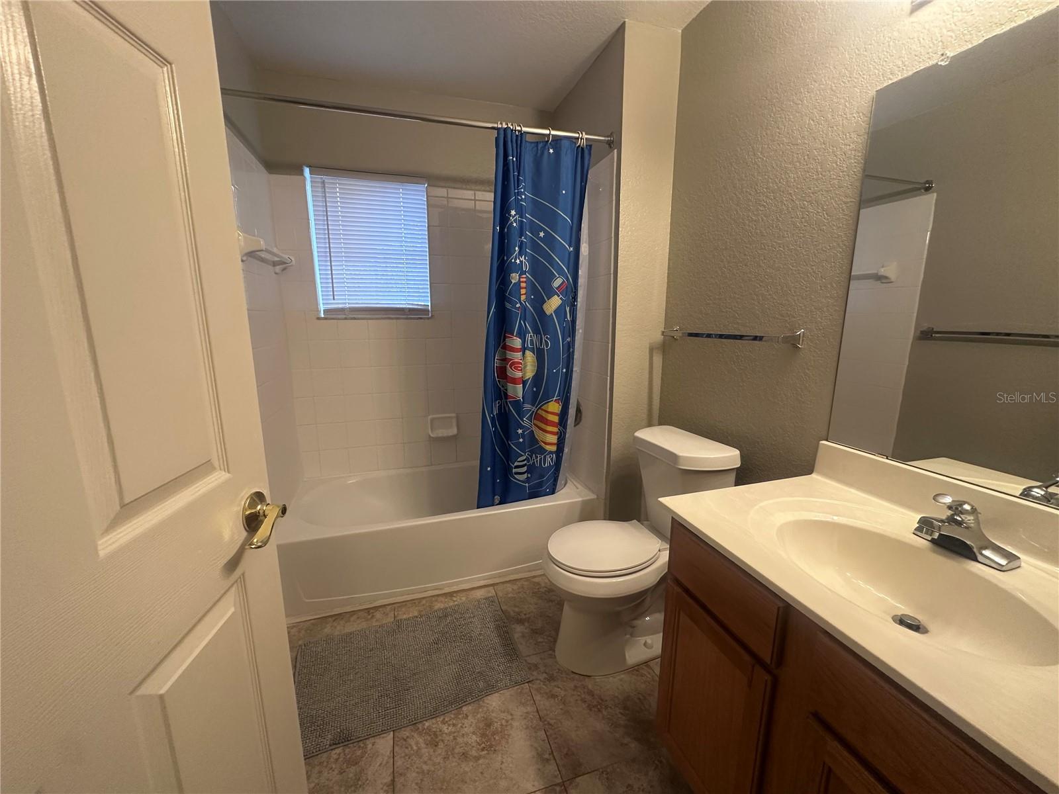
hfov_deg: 102.1
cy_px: 397
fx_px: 428
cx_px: 530
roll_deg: -0.5
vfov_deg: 85.7
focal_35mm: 14
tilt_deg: -10.0
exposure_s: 1/120
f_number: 2.2
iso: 250
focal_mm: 2.22
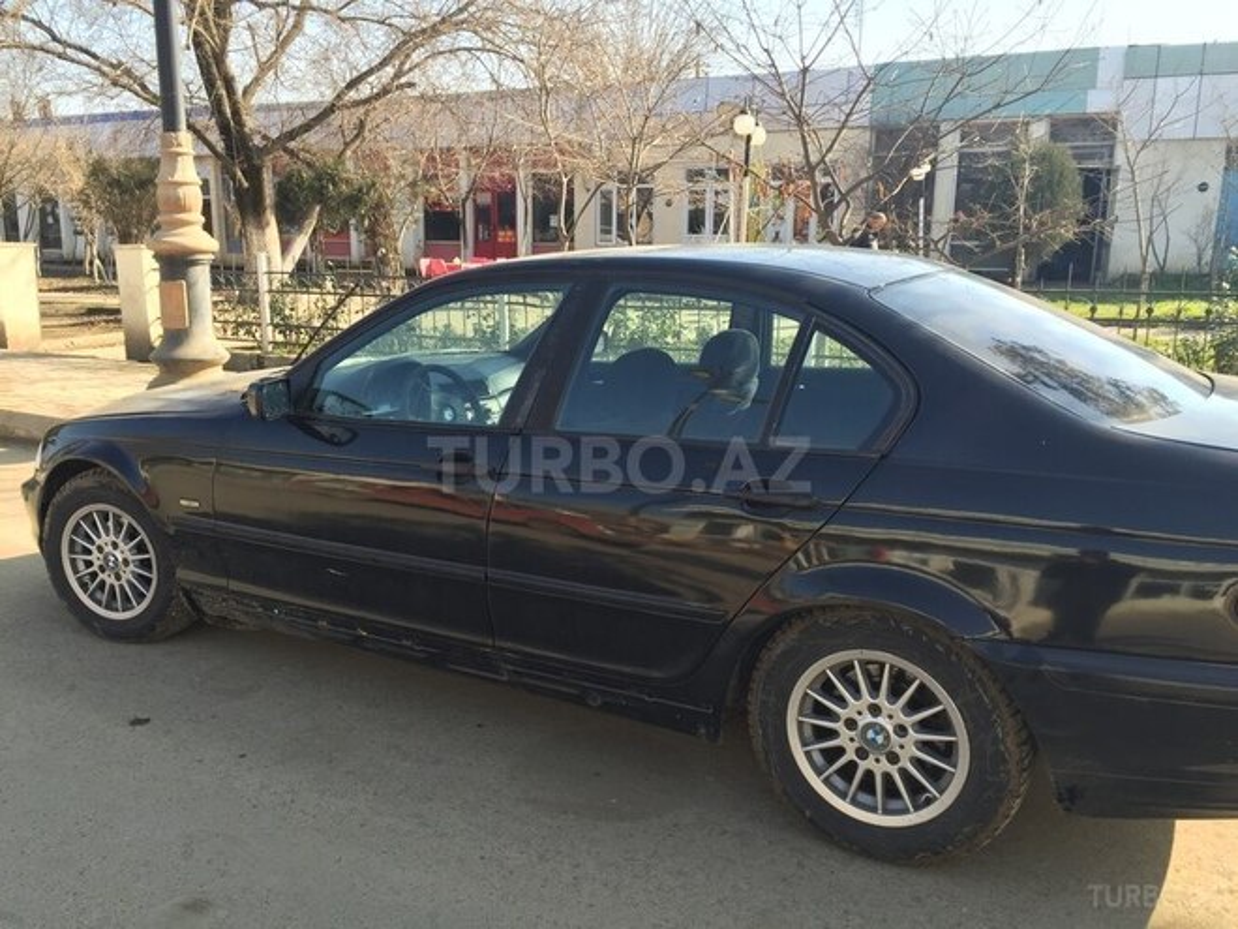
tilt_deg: -10.6
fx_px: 1037
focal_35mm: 29
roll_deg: -0.7
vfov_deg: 48.2
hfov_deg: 61.7
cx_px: 619
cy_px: 464
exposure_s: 1/476
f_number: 2.2
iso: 32
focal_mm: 4.15
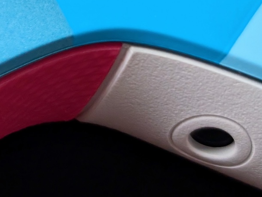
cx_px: -49
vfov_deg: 9.5
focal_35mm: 155
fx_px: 1175
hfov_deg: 12.4
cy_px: -48
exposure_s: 1/86.5
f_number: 1.68
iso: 90
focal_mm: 6.9
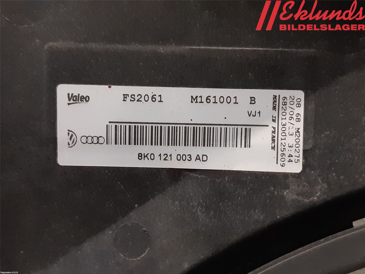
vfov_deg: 53.1
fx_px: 274
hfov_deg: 67.3
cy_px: 137
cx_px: 182
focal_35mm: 26
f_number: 1.7
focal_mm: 3.93
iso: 200
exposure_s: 1/50
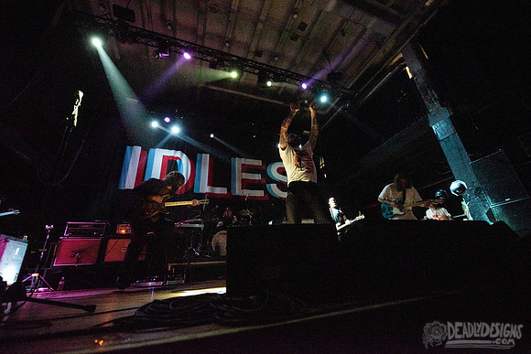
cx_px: 266
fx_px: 207
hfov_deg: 104.2
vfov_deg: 81.2
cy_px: 177
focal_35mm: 14
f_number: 3.2
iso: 1600
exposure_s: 1/160
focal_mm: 14
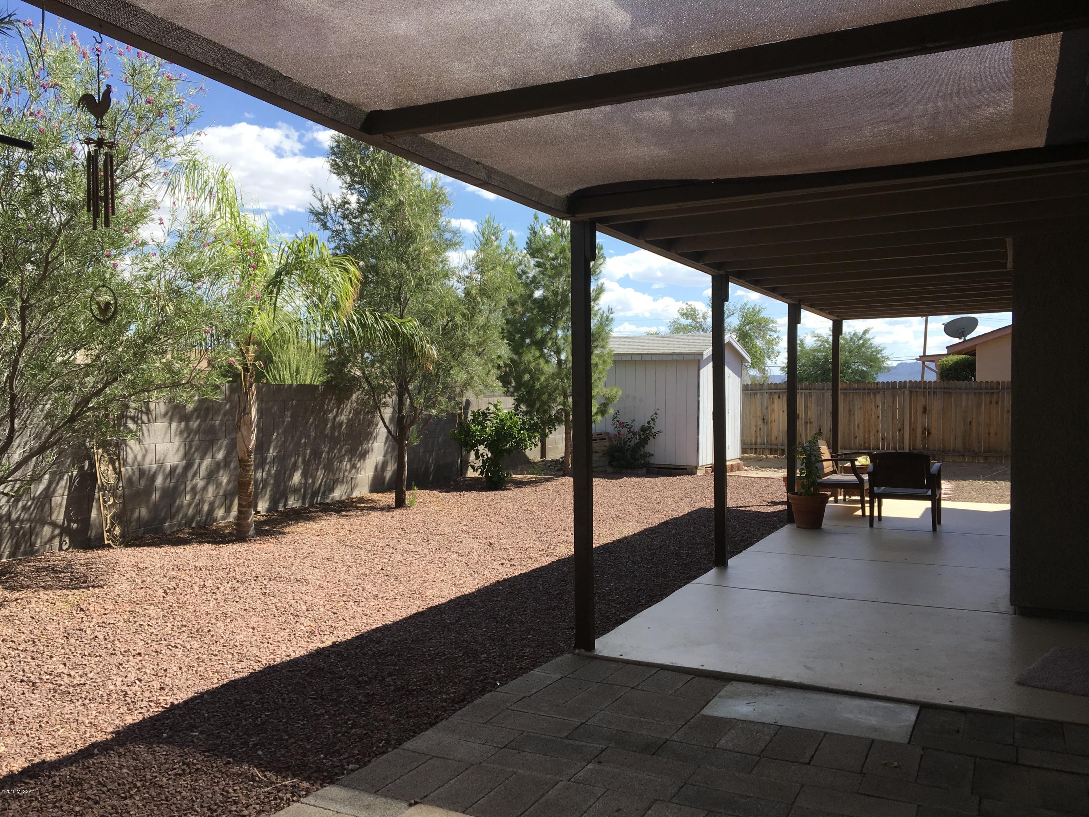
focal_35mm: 29
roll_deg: -0.6
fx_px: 912
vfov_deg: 48.2
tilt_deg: -2.4
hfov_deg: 61.7
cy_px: 408
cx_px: 544
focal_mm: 4.15
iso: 25
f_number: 2.2
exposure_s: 1/1083
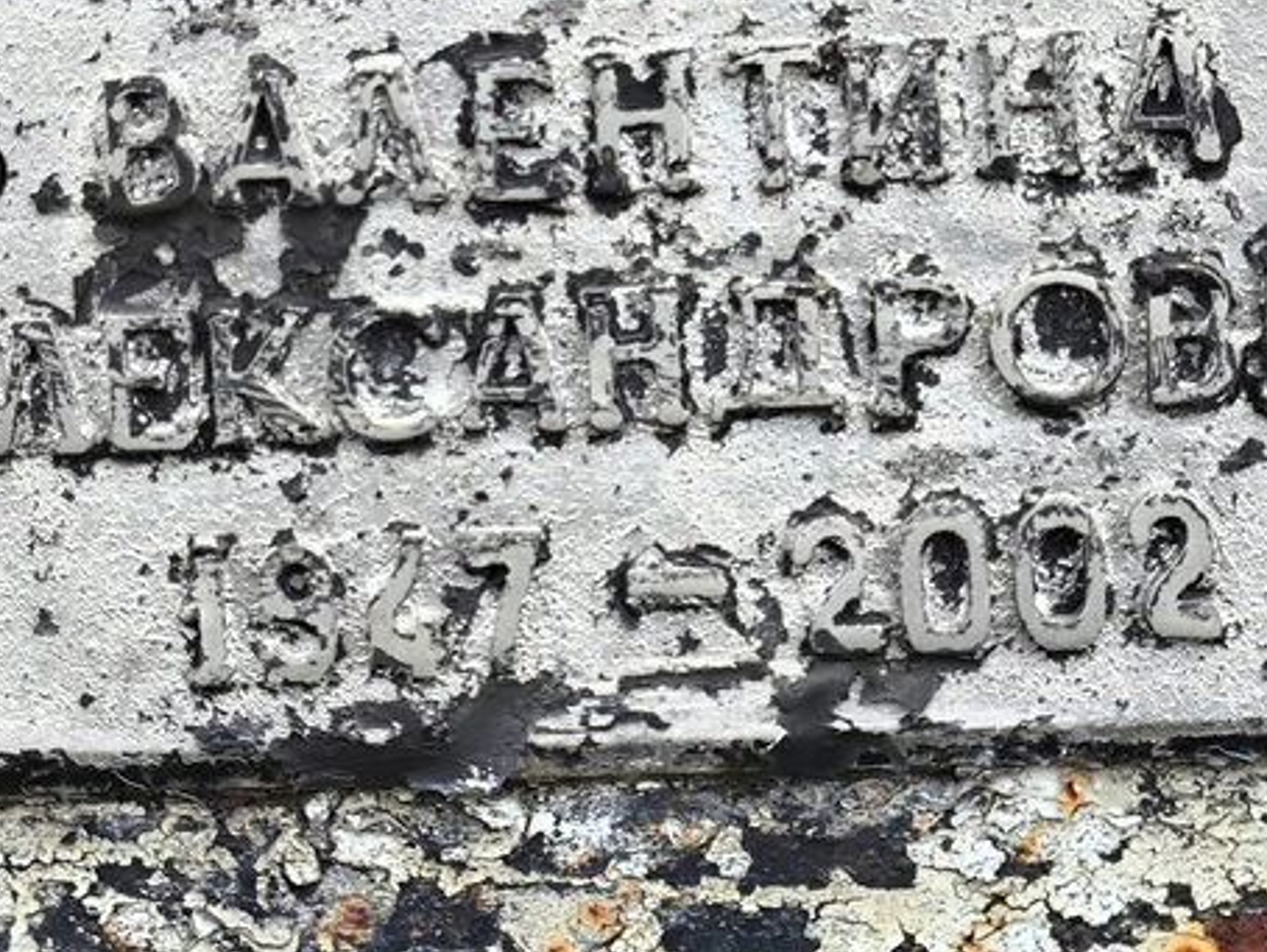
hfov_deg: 22.2
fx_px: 3223
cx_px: 652
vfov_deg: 16.7
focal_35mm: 88
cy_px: 274
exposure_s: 1/120
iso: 80
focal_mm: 4.71
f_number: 1.7
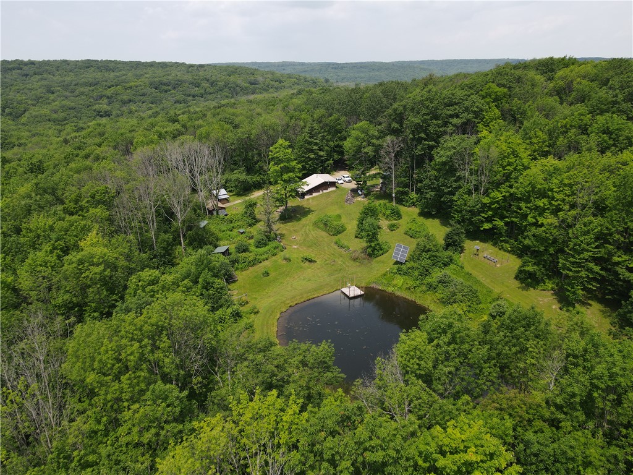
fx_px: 439
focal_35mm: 24
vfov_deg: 56.8
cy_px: 238
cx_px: 316
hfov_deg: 71.6
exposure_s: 1/500
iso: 100
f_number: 2.8
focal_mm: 4.5
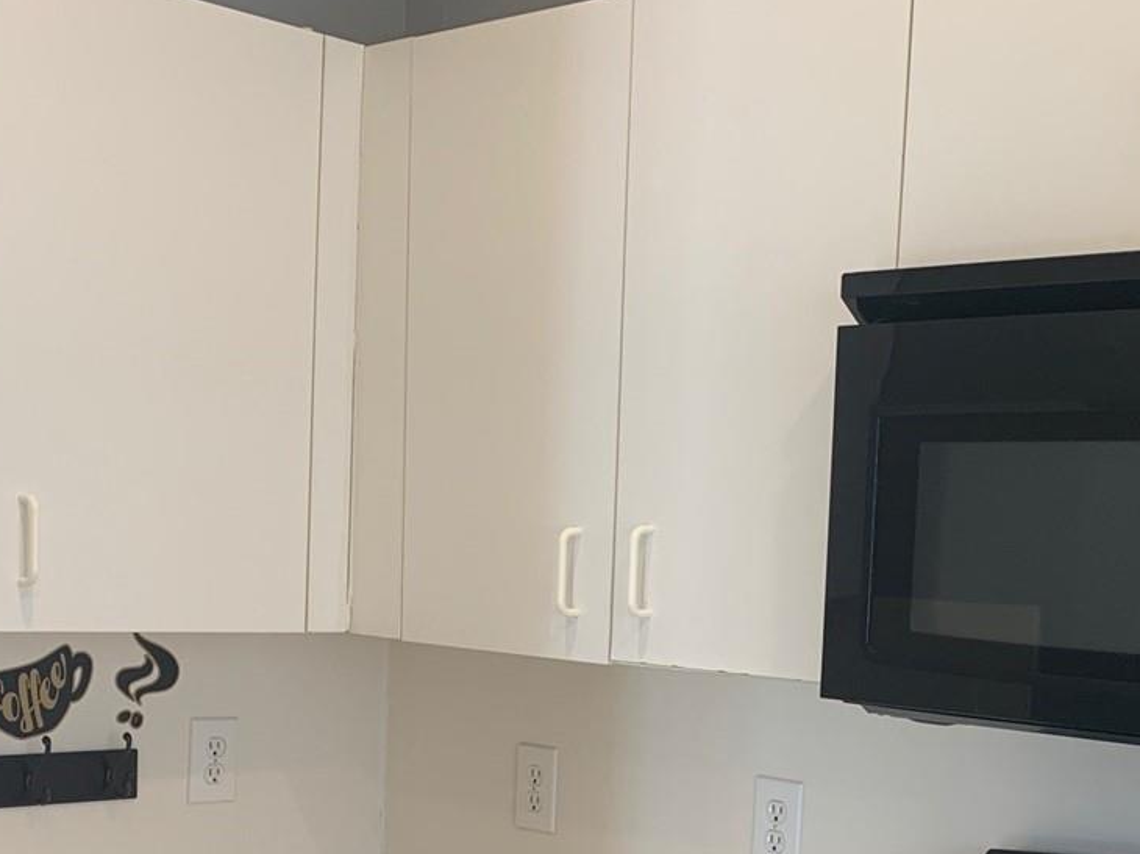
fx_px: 1877
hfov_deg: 33.7
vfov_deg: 24.7
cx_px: 678
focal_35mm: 57
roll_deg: -2.9
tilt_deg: -6.2
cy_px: 804
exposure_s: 1/60
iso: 50
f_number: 1.8
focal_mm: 4.25
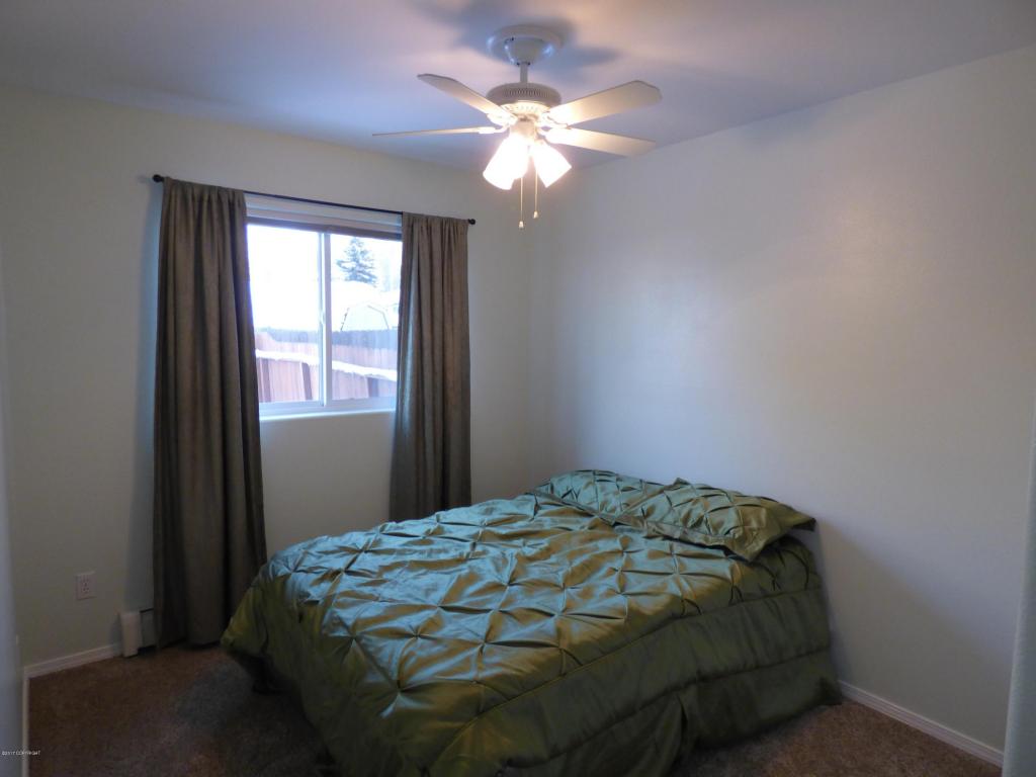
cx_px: 518
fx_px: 599
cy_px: 388
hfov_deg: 81.7
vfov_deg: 66.0
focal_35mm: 20
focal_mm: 3.58
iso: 250
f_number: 2.8
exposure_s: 1/60
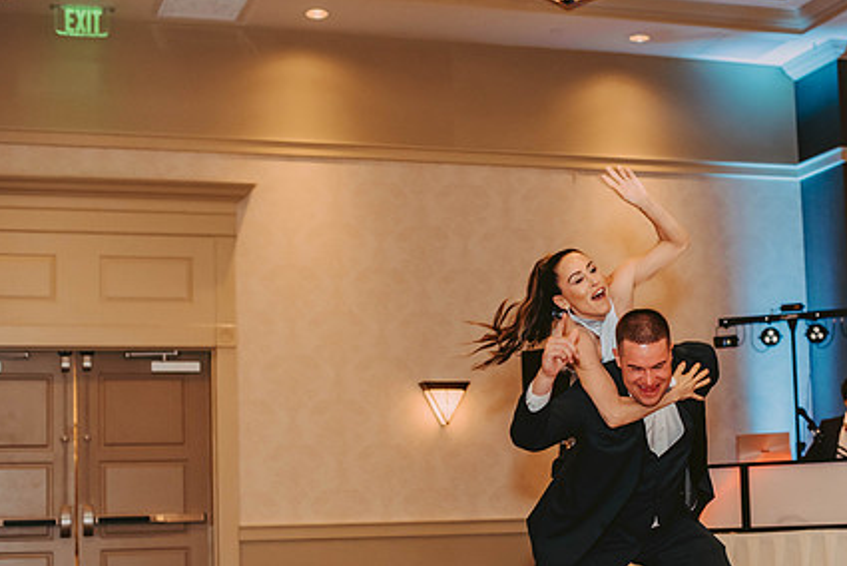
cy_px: 316
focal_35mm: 70
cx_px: 570
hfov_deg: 28.6
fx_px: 1648
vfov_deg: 19.5
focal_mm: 50
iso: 800
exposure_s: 1/125
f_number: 2.5
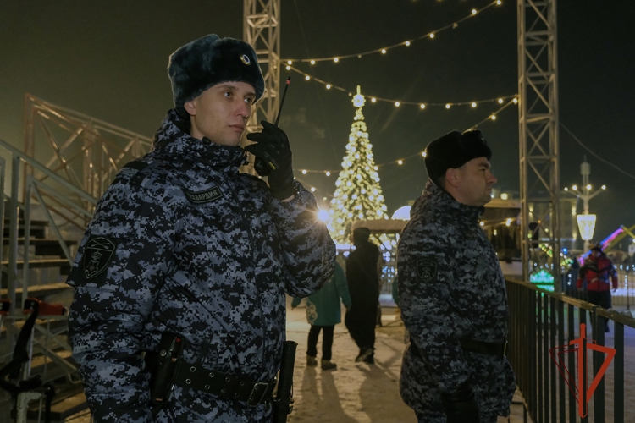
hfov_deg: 61.9
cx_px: 318
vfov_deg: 43.6
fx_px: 529
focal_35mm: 30
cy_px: 212
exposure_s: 1/80
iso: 8000
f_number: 4
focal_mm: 20.2
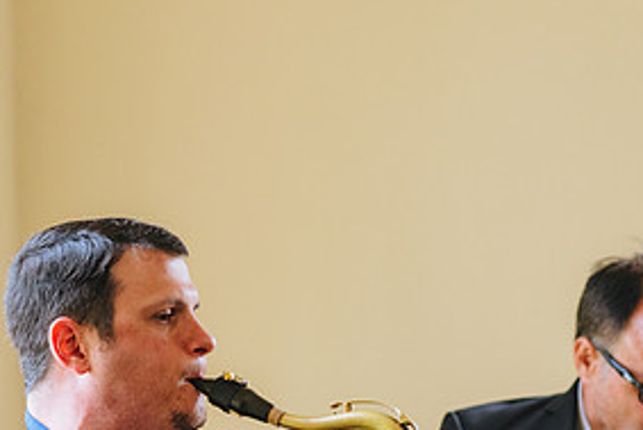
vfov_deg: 7.9
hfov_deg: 11.8
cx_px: 150
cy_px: 433
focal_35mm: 174
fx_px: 3109
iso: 1600
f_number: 4
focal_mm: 85
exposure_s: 1/160
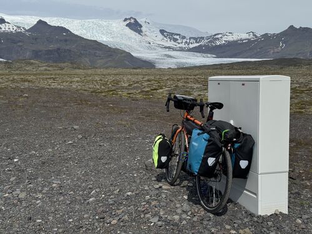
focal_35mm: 48
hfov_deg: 39.7
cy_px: 117
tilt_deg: -7.2
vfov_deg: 30.3
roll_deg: -0.3
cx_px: 156
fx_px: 433
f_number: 1.78
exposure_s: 1/9009
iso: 80
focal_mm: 6.76
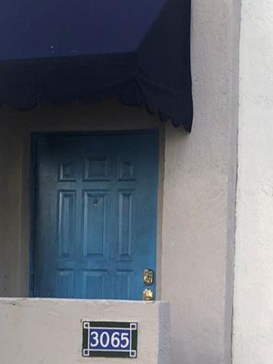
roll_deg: -2.2
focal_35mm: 84
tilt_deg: -1.5
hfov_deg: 17.5
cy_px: 328
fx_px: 883
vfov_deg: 22.7
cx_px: 178
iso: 20
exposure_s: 1/337
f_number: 1.8
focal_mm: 4
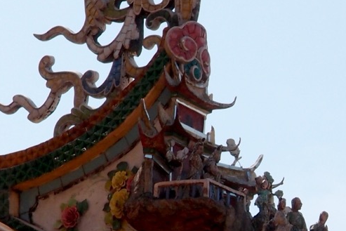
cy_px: 238
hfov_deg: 5.4
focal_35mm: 378
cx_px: 547
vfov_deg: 3.6
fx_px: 3634
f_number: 5.6
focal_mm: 24
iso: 100
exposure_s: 1/1000
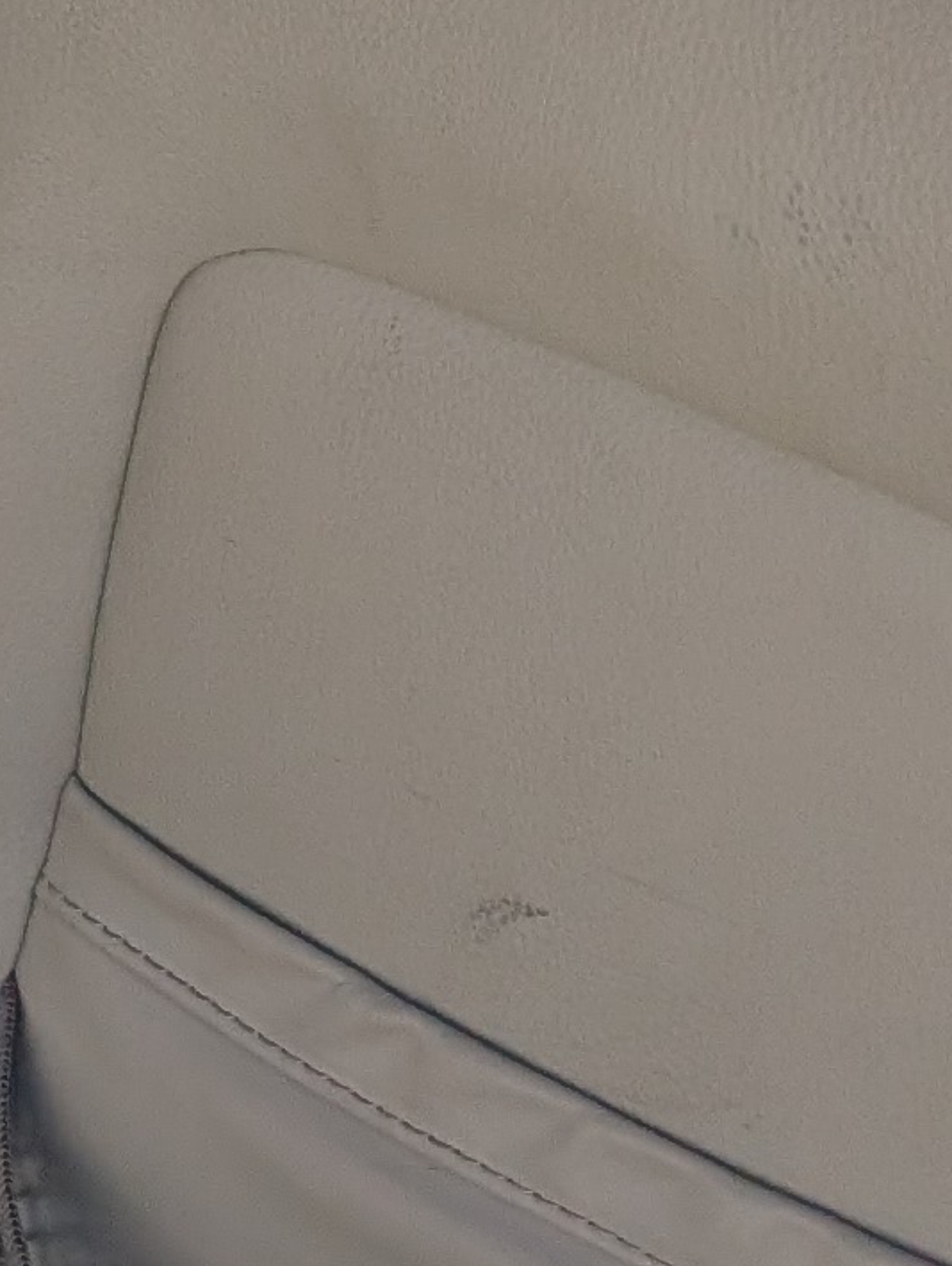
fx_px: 5051
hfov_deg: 10.0
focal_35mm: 138
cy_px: 838
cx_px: -923
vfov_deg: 14.3
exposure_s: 1/7576
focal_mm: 6.9
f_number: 1.68
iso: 22
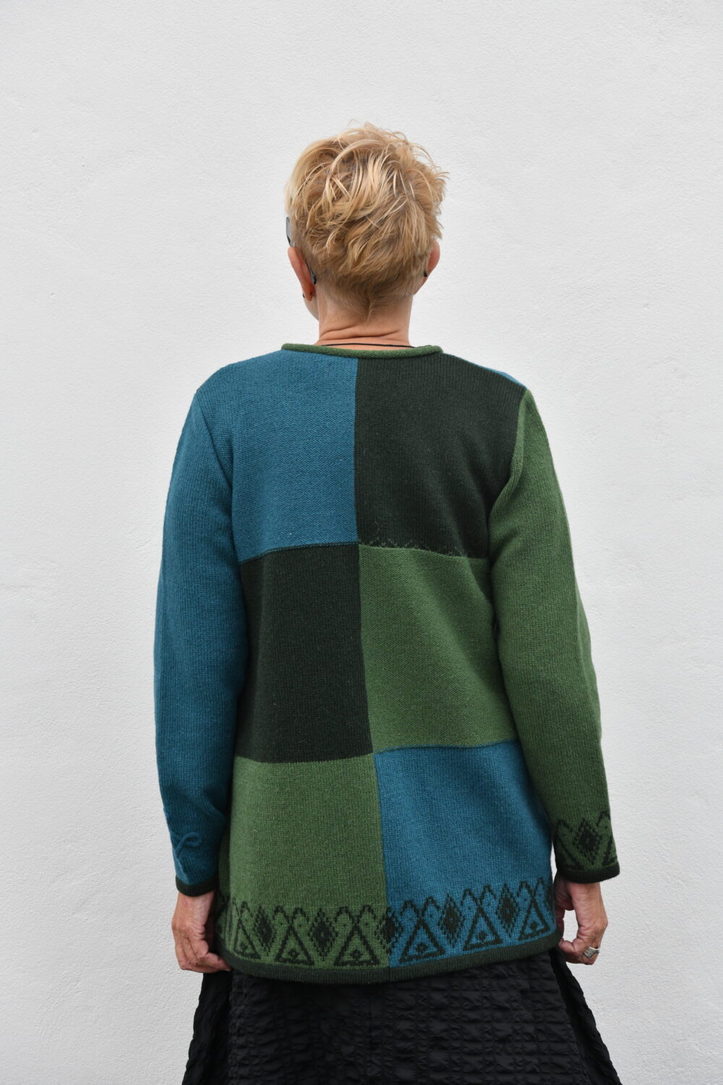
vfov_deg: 28.8
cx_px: 362
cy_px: 542
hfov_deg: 19.5
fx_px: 2109
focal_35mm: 70
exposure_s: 1/500
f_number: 11
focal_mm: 70
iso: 1600
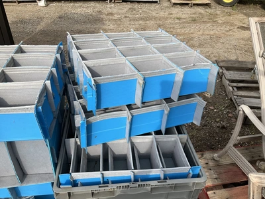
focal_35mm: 29
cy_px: 100
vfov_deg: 48.2
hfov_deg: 61.7
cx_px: 132
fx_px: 222
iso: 25
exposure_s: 1/912
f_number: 1.8
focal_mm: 3
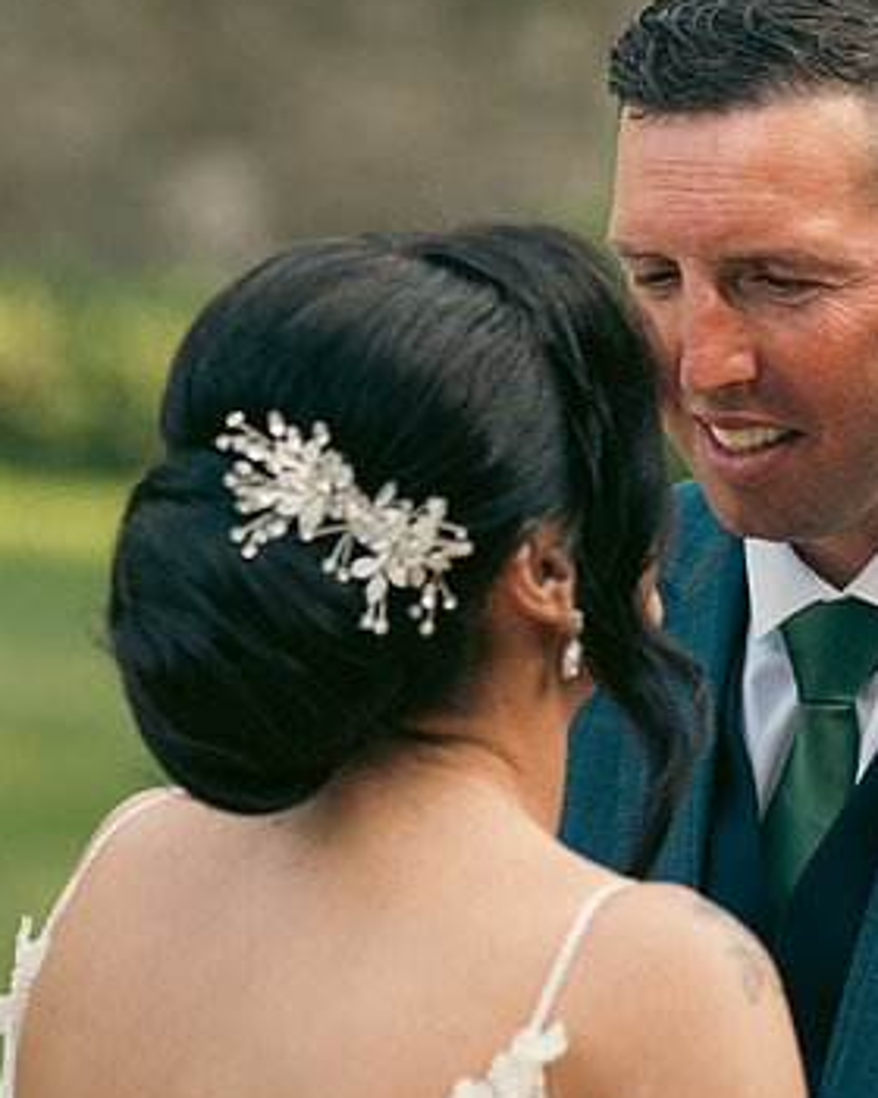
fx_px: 7828
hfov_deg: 6.4
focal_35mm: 241
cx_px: 699
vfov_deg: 8.0
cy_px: 588
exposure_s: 1/200
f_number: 3.5
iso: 100
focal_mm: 155
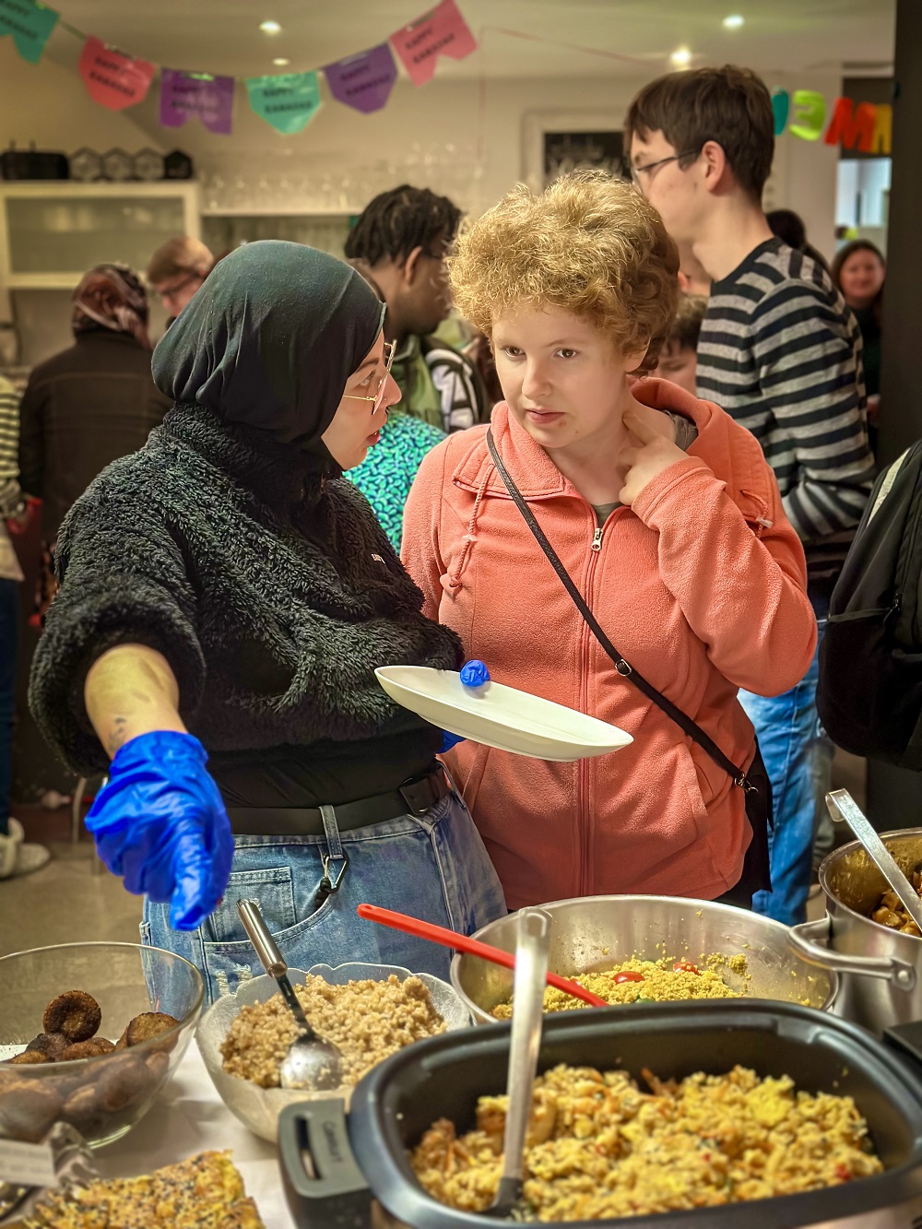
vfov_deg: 39.7
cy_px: 614
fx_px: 1704
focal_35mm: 48
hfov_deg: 30.3
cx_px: 461
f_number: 1.8
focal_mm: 6.86
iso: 320
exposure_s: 1/50
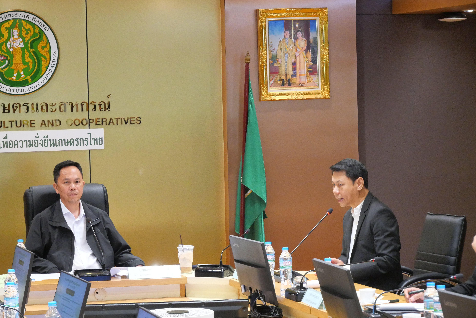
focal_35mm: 124
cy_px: 159
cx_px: 238
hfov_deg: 16.5
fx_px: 1641
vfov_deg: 11.1
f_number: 5.6
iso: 3200
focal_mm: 60
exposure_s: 1/50
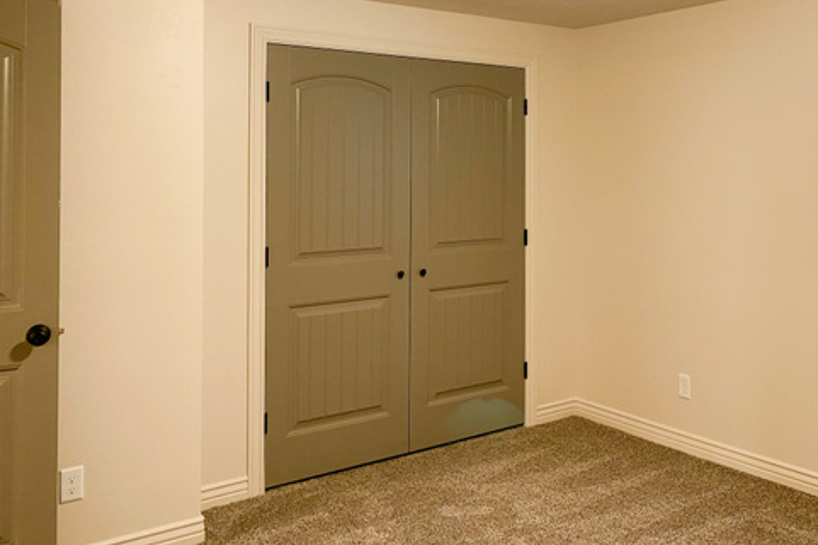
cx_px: 534
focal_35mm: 36
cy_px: 153
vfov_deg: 36.2
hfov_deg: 52.3
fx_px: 817
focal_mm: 4.25
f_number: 1.8
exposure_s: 1/60
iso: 250
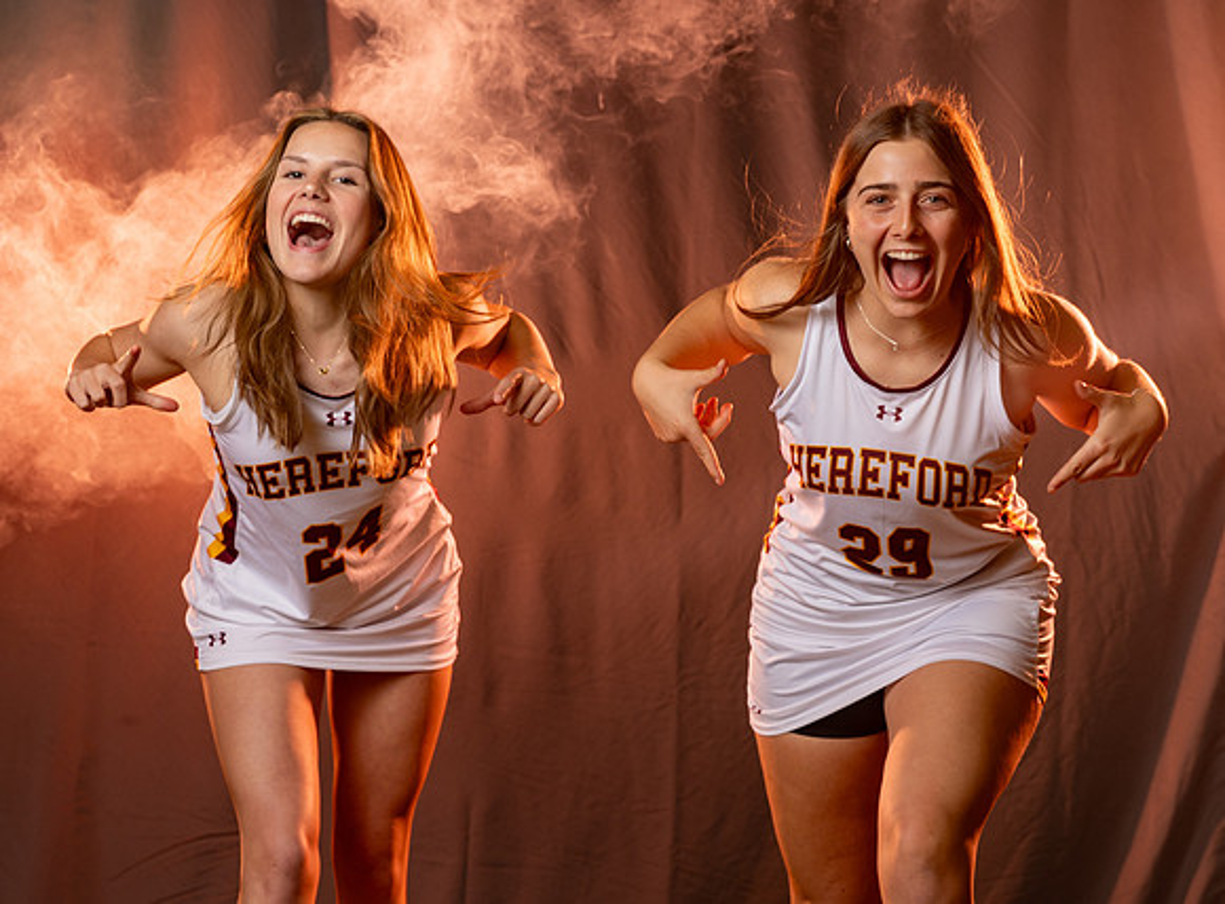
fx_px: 4384
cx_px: 608
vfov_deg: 11.8
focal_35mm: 125
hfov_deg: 15.9
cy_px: 467
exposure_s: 1/200
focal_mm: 70
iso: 125
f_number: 5.6
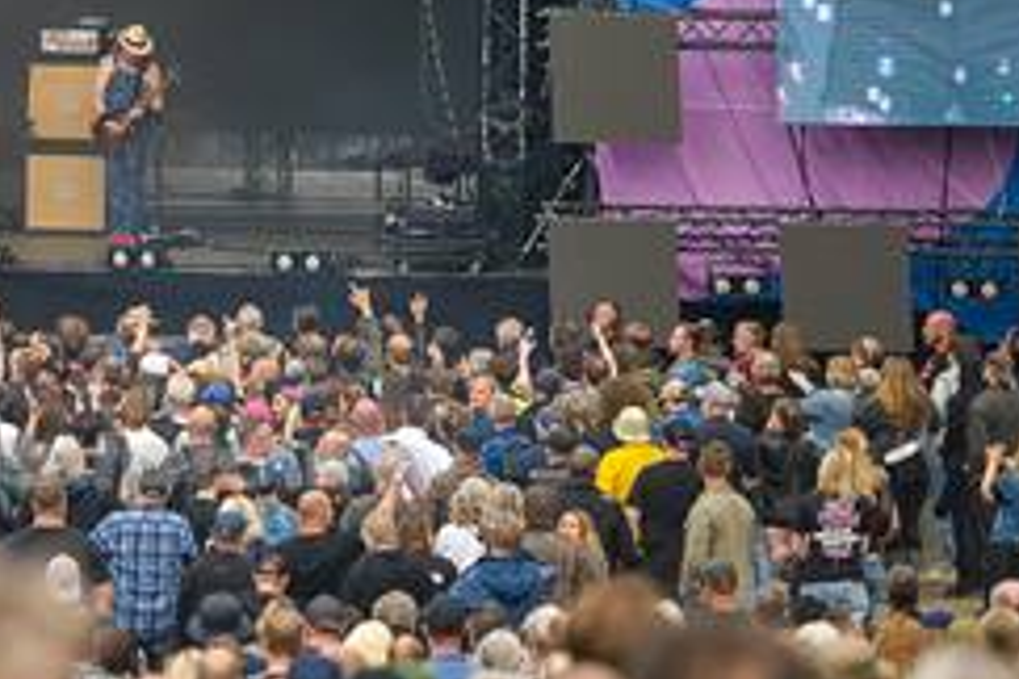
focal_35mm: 400
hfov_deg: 5.1
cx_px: -189
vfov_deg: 3.4
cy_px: 159
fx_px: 11321
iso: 500
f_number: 2.8
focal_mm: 135
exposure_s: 1/800
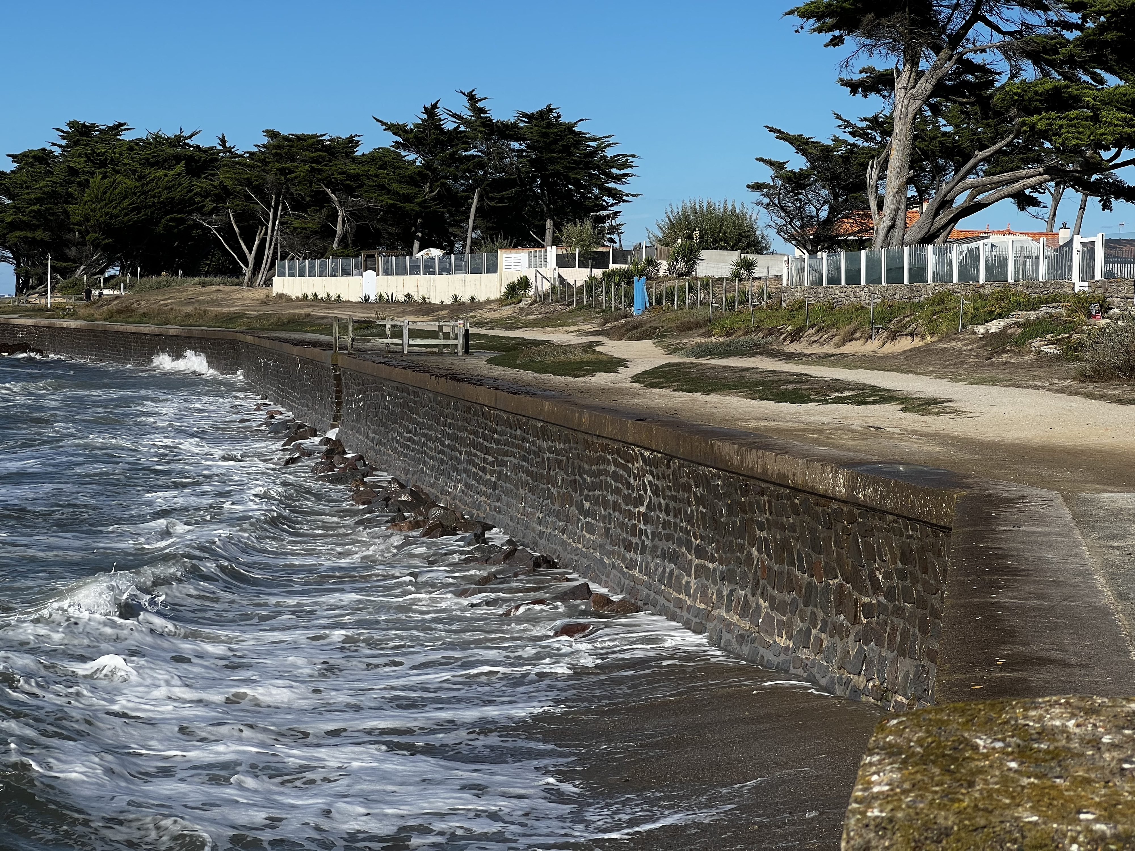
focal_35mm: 77
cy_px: 426
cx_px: 568
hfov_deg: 25.3
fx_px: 2525
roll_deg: -0.9
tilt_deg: -2.3
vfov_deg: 19.1
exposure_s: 1/1130
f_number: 2.8
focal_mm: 9
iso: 32
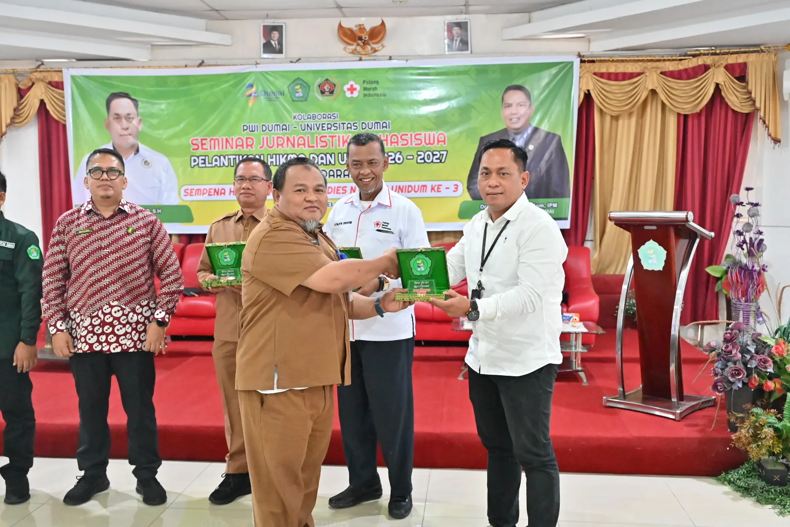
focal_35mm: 35
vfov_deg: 37.9
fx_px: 768
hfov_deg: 54.4
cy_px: 264
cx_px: 395
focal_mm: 35
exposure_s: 1/125
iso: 10000
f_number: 4
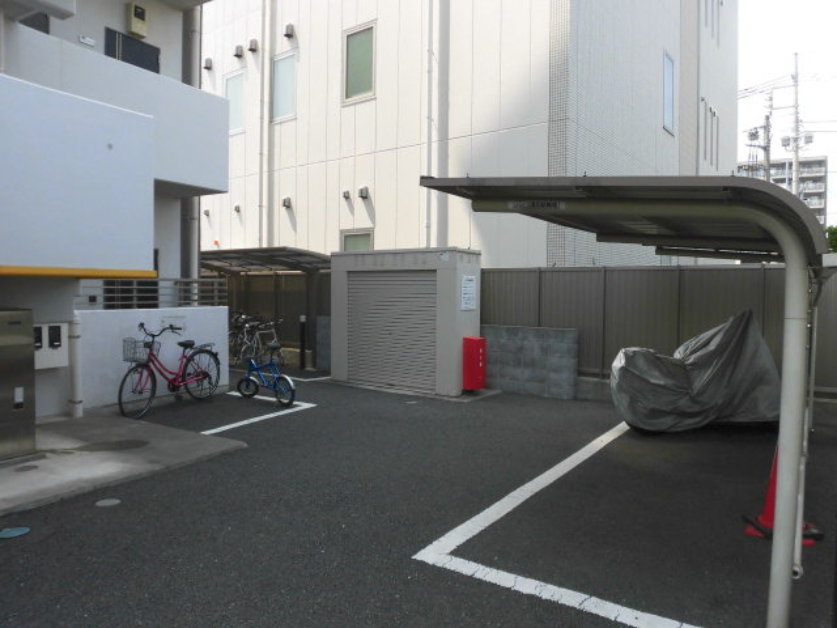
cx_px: 418
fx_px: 580
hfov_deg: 71.6
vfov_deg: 56.8
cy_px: 314
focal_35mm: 24
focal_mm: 4.3
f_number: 3.1
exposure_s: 1/500
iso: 100
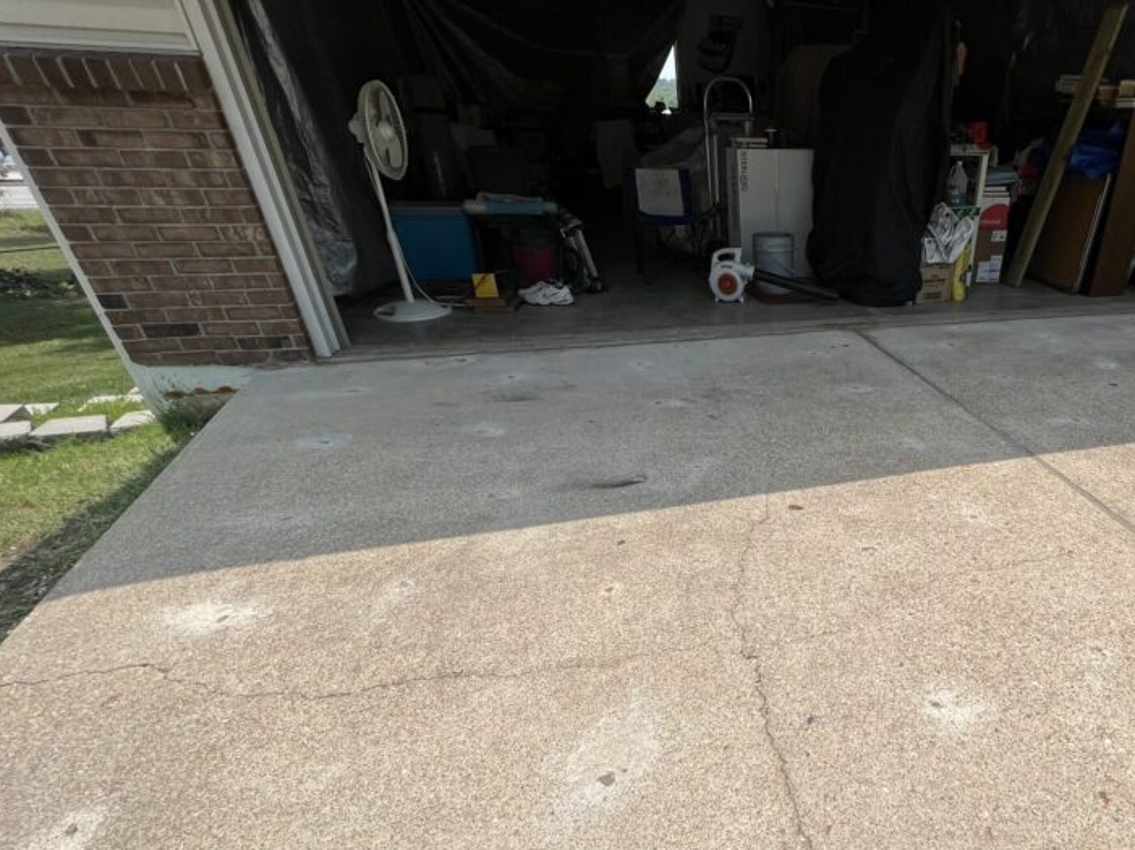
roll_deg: -1.9
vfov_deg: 67.1
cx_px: 819
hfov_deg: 79.7
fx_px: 623
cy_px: 555
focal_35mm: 19
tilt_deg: -34.0
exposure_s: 1/2370
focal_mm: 1.57
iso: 32
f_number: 1.8
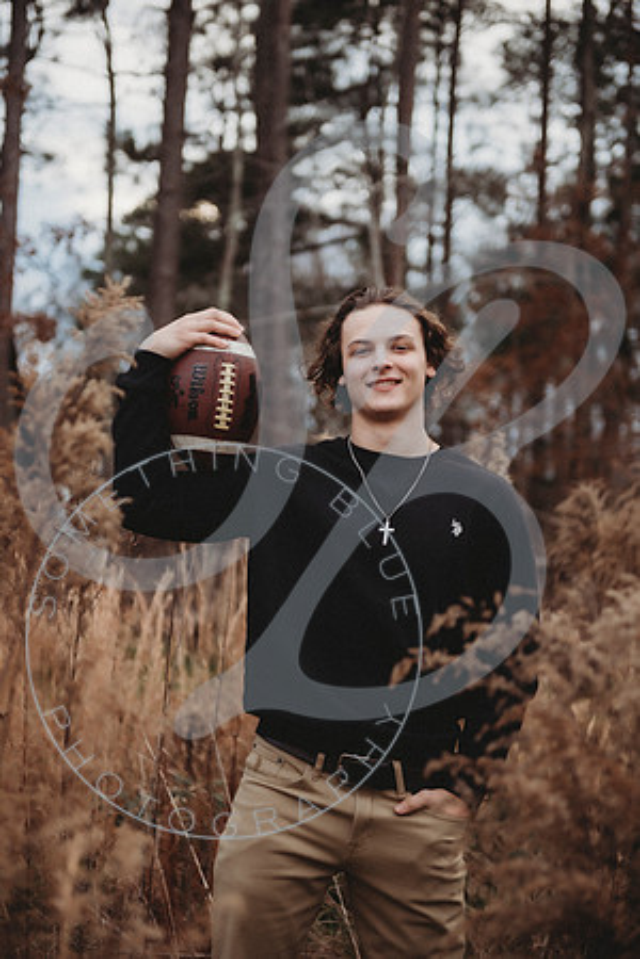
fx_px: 1760
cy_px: 480
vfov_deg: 30.5
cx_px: 320
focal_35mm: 66
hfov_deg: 20.6
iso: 100
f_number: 2.8
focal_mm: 66
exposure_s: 1/160
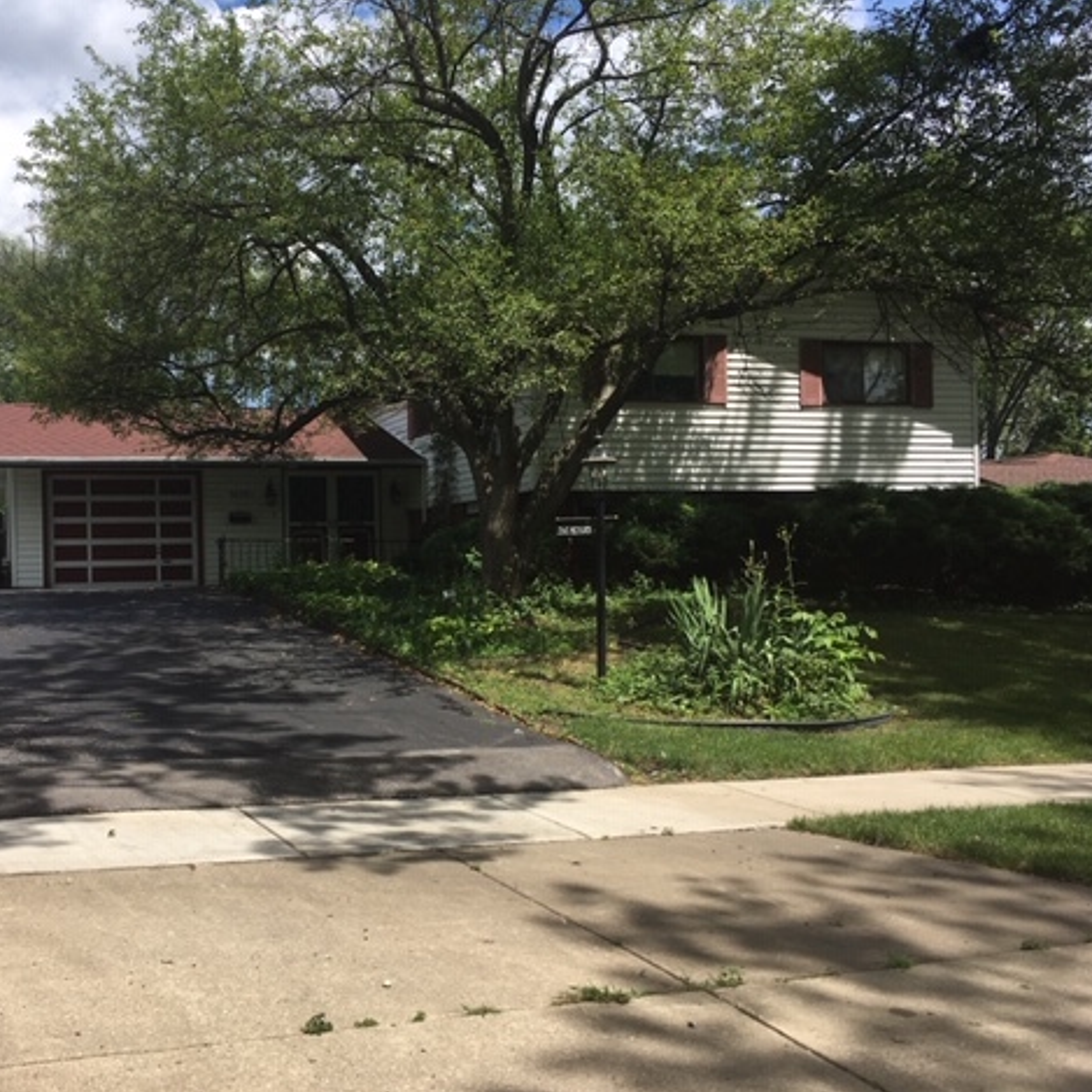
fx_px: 1249
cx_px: 363
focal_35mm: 35
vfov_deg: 47.2
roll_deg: +0.7
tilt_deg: +2.1
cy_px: 556
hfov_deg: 46.5
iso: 25
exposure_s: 1/1538
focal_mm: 4.15
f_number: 2.2
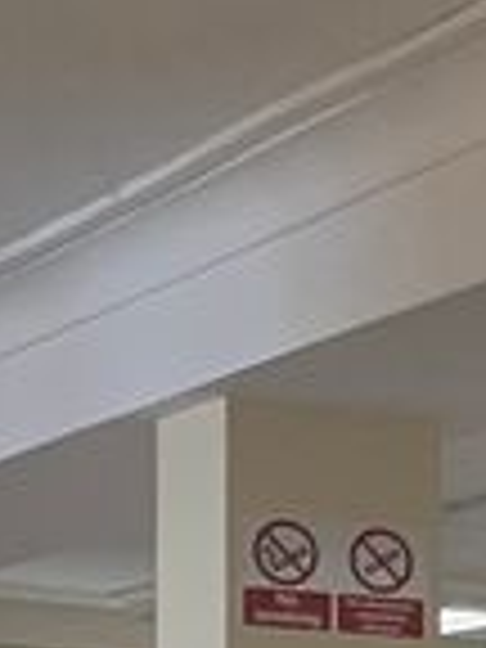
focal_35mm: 216
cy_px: 1361
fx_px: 4043
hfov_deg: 6.3
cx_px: 1444
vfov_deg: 8.6
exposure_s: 1/50
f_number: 1.8
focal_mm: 3.99
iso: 80
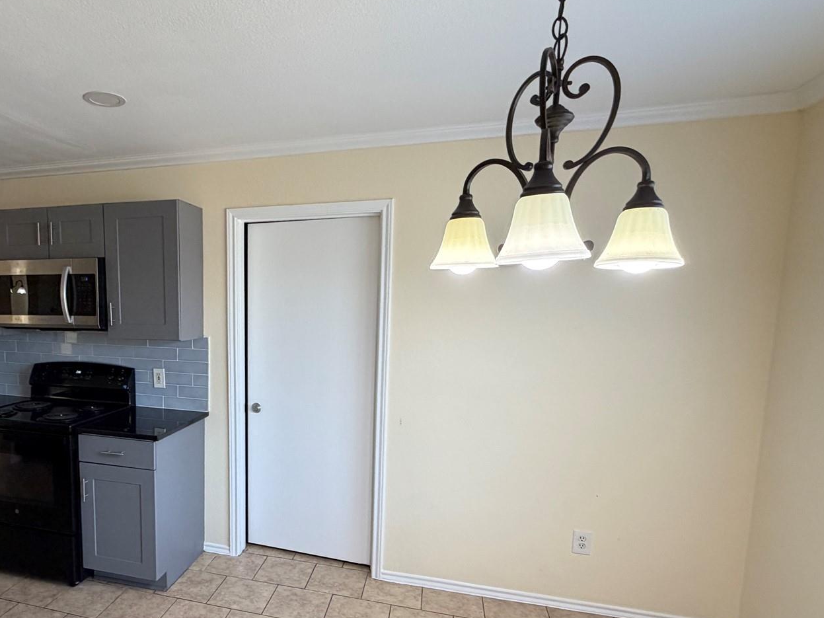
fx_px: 547
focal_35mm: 23
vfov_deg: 58.4
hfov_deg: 71.4
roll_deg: +0.1
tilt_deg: -5.8
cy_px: 371
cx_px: 263
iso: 200
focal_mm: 2.22
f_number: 2.2
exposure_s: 1/120
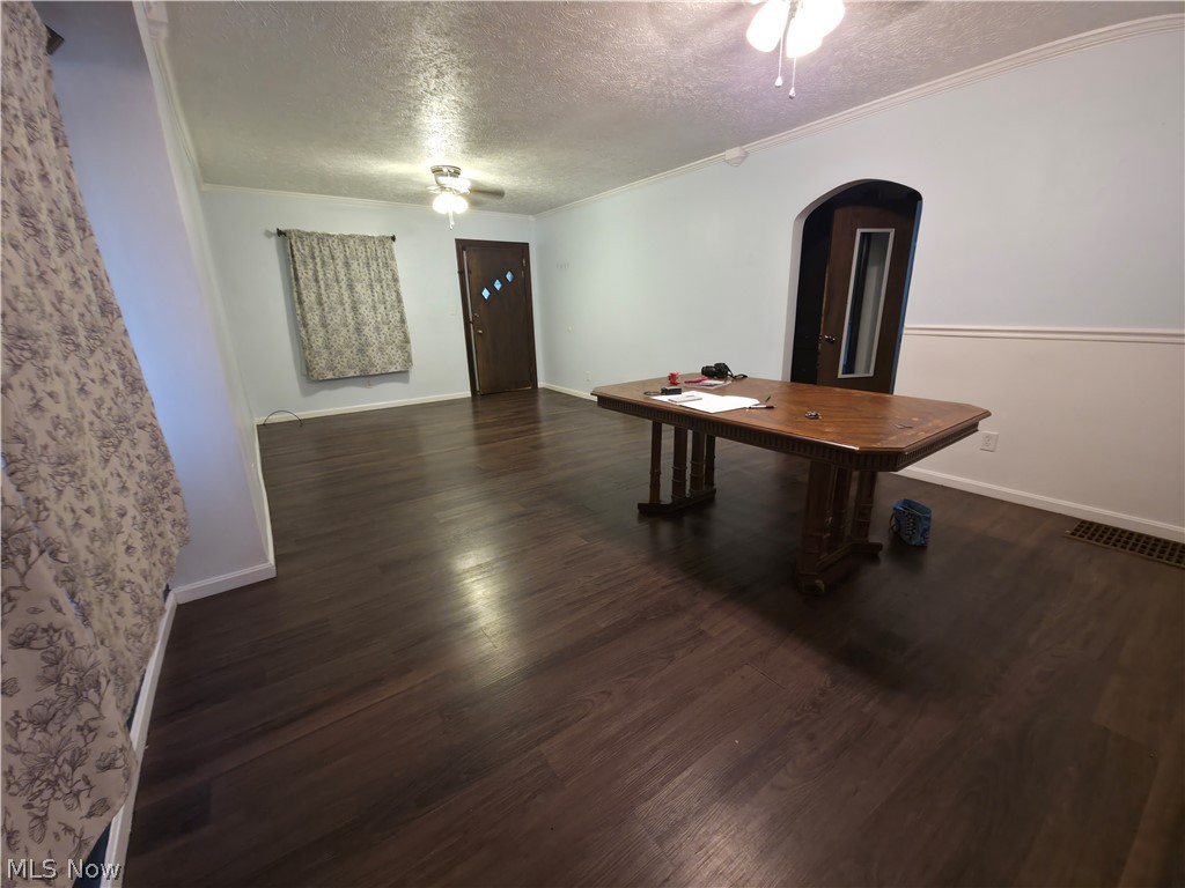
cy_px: 444
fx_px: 445
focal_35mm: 13
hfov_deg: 106.2
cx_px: 592
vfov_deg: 89.9
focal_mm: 2.2
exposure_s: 1/12
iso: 125
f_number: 1.9
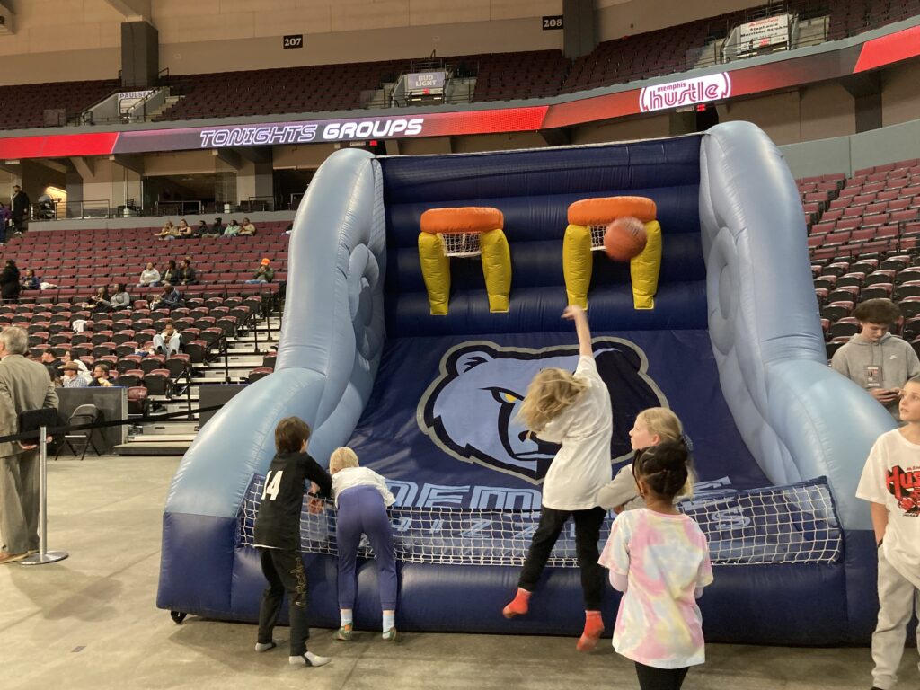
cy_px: 345
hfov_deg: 63.4
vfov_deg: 49.7
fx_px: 744
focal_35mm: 28
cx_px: 460
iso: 250
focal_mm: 3.99
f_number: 1.8
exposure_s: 1/50
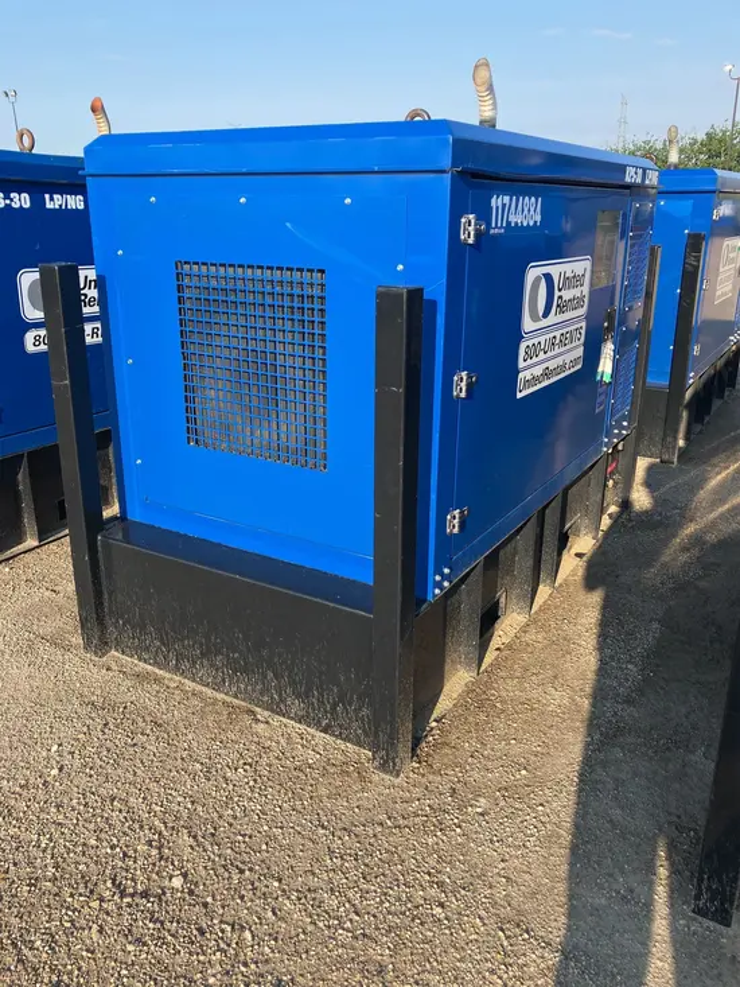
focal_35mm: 28
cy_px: 494
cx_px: 370
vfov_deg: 63.4
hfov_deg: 49.8
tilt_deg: -19.4
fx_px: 798
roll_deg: +1.1
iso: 32
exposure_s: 1/674
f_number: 1.8
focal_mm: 3.99
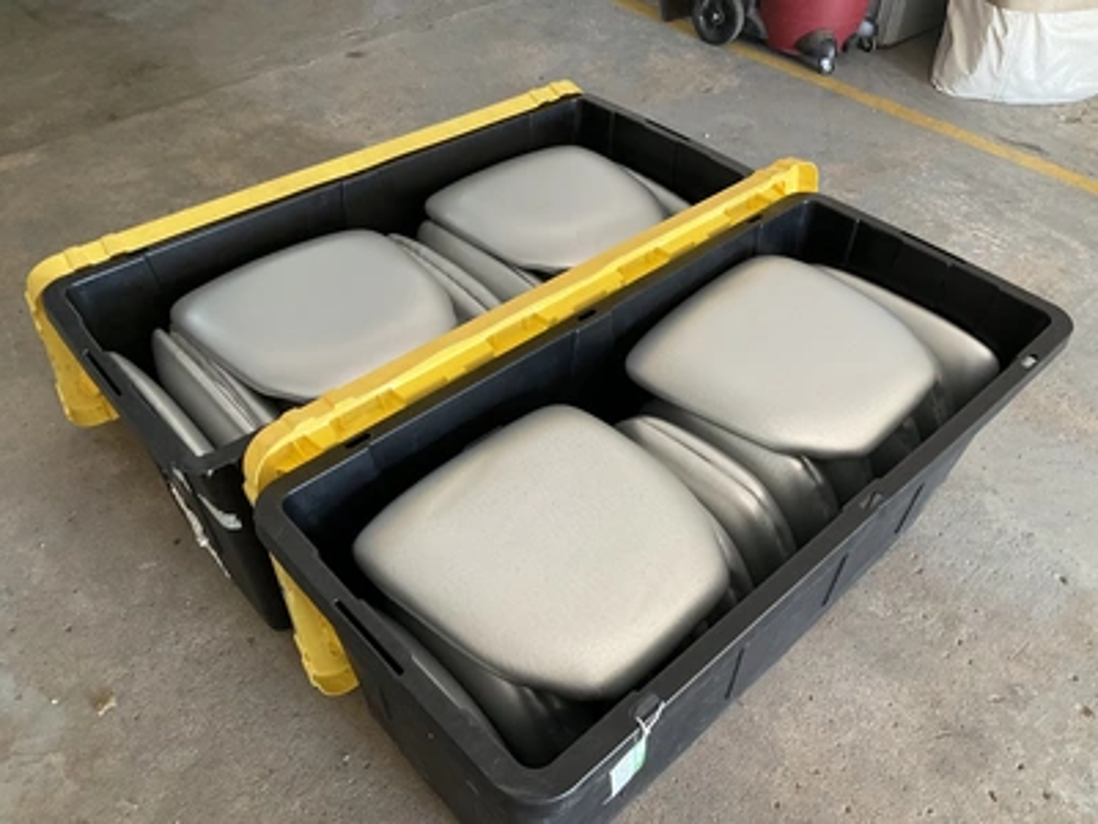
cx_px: 549
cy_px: 412
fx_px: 920
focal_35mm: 29
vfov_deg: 48.2
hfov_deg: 61.7
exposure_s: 1/60
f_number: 1.8
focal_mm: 3
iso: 80
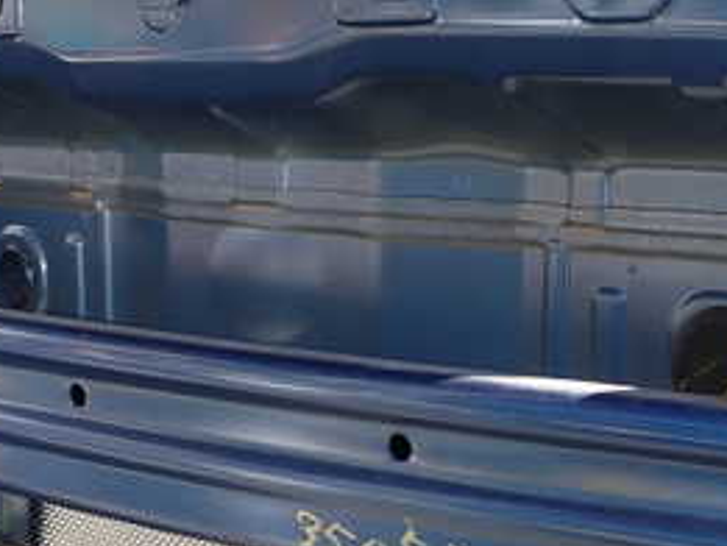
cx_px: 660
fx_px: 1450
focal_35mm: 69
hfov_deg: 27.1
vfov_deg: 20.9
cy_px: 490
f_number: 3.2
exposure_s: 1/160
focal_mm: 5.4
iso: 100
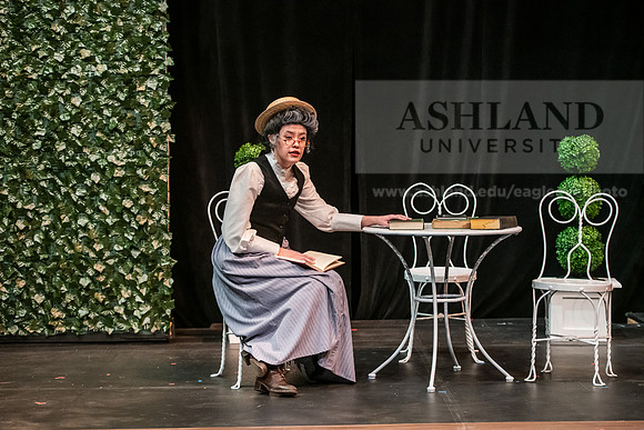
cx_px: 322
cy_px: 215
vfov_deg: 15.9
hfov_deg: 23.6
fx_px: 1539
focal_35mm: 86
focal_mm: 86
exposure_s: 1/200
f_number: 3.2
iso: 3200
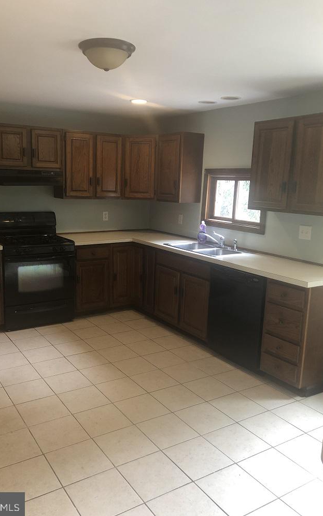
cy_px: 259
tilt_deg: -9.1
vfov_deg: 62.9
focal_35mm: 30
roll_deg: +0.1
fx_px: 423
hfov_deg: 41.7
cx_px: 136
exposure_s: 1/20
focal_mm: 3.99
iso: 40
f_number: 1.8
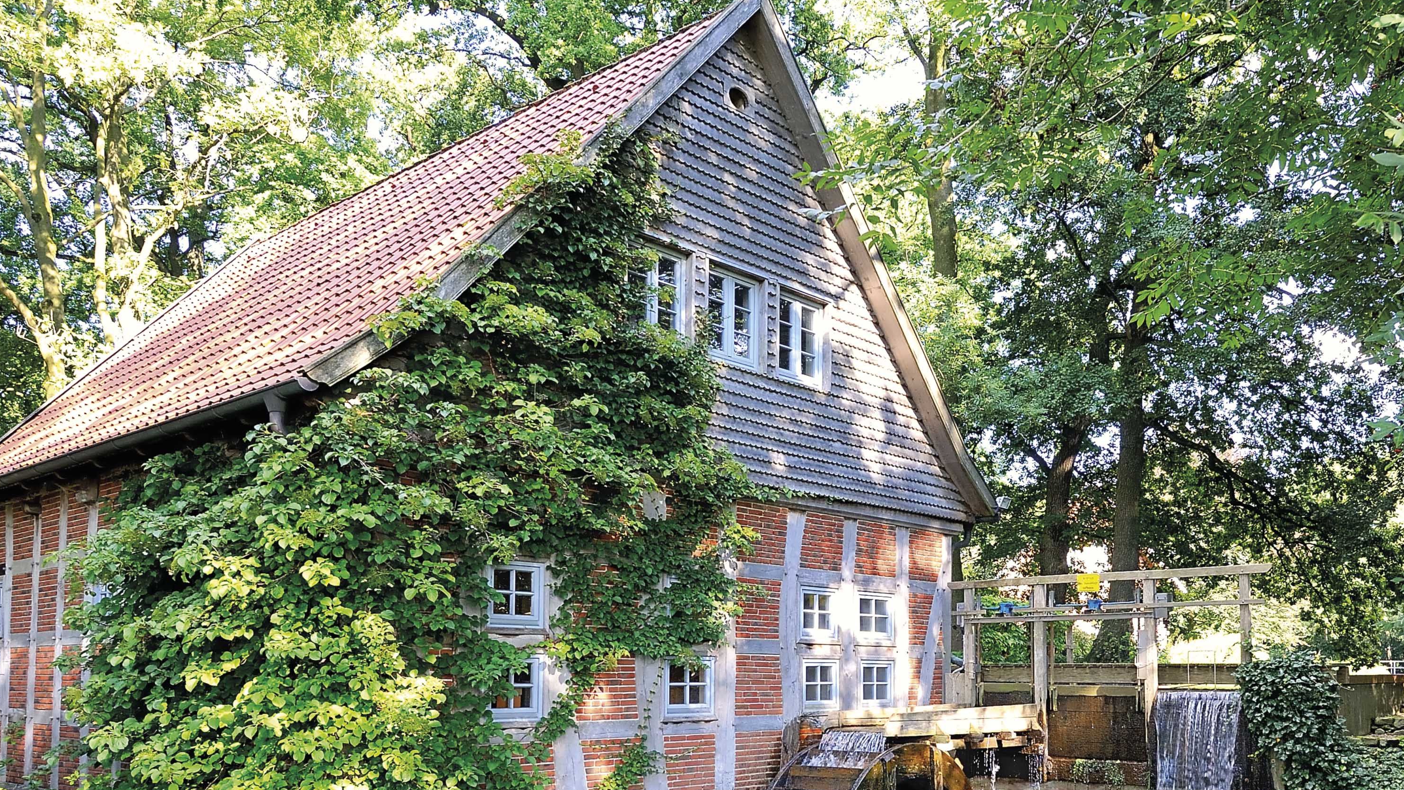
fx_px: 1229
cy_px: 611
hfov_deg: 58.4
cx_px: 916
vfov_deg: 34.7
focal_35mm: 33
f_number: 6.3
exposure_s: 1/125
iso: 640
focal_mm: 22
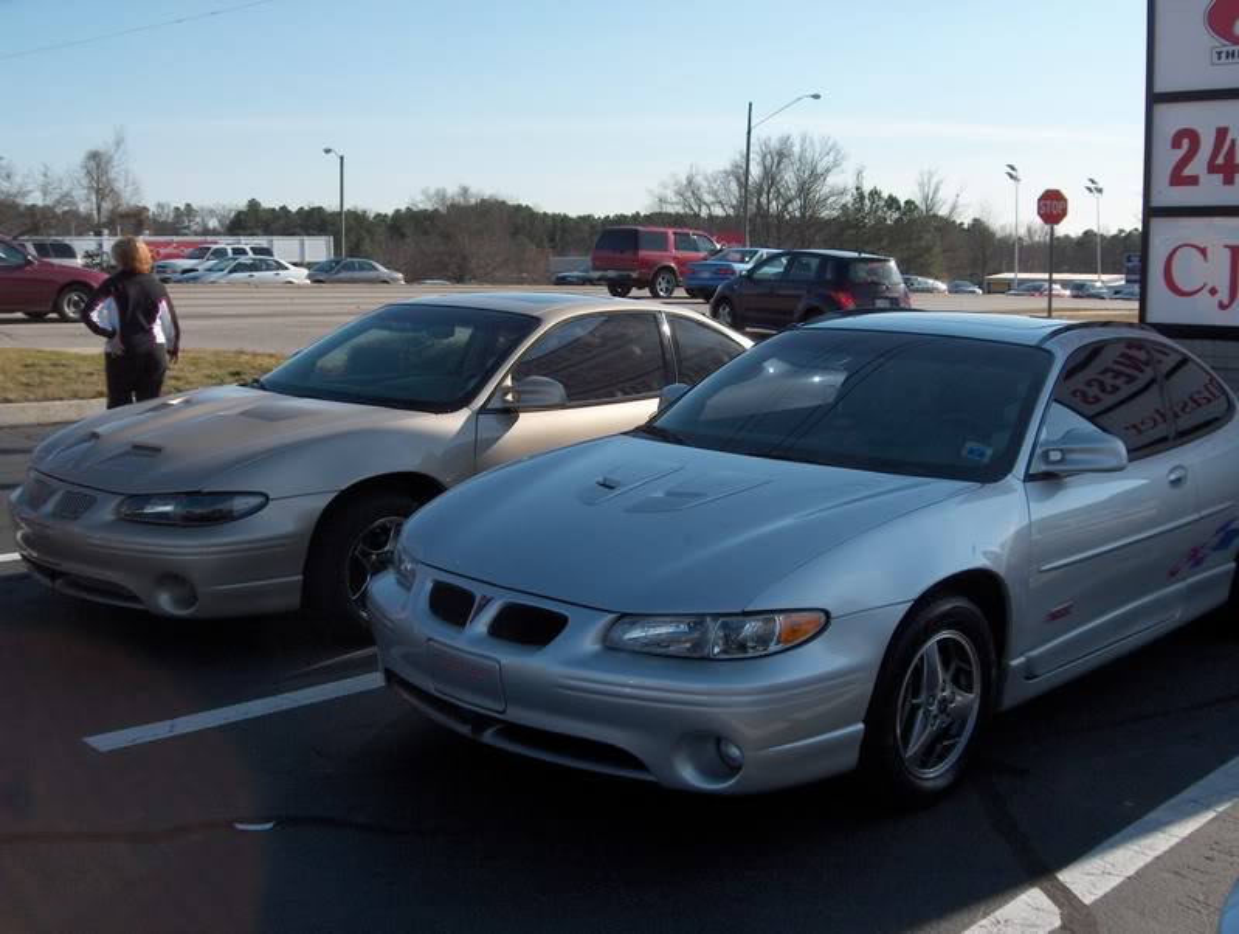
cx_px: 620
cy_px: 467
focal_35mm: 39
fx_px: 1398
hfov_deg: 47.8
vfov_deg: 36.9
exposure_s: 1/704
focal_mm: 8
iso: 100
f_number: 4.8
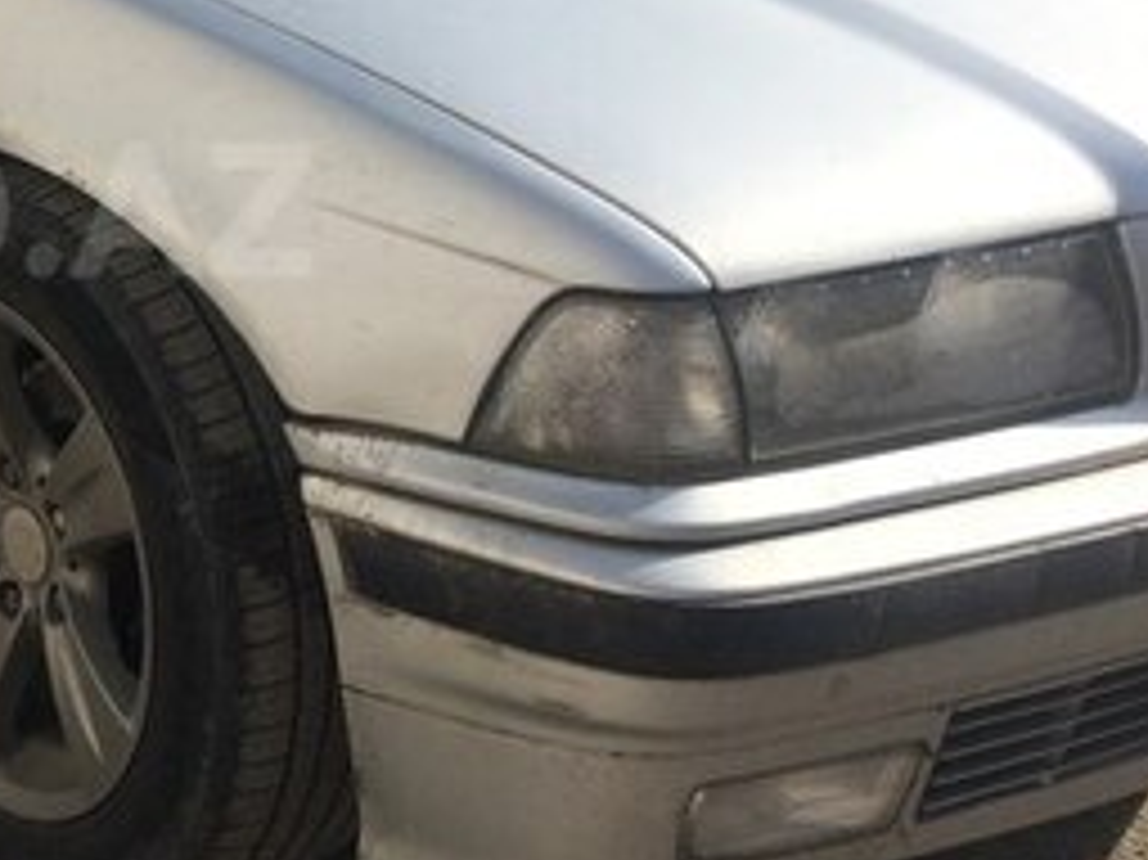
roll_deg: +1.3
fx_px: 2486
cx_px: -149
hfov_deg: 24.1
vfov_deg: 19.5
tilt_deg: -19.5
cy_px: 209
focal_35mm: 75
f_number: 2.2
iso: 32
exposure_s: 1/1953
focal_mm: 4.15
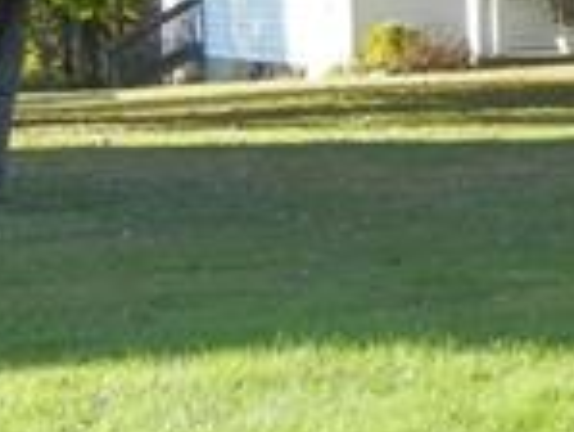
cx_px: 986
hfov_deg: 11.5
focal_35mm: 161
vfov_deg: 9.2
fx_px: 2672
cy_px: 8
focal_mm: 5.4
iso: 160
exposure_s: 1/224
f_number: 3.5
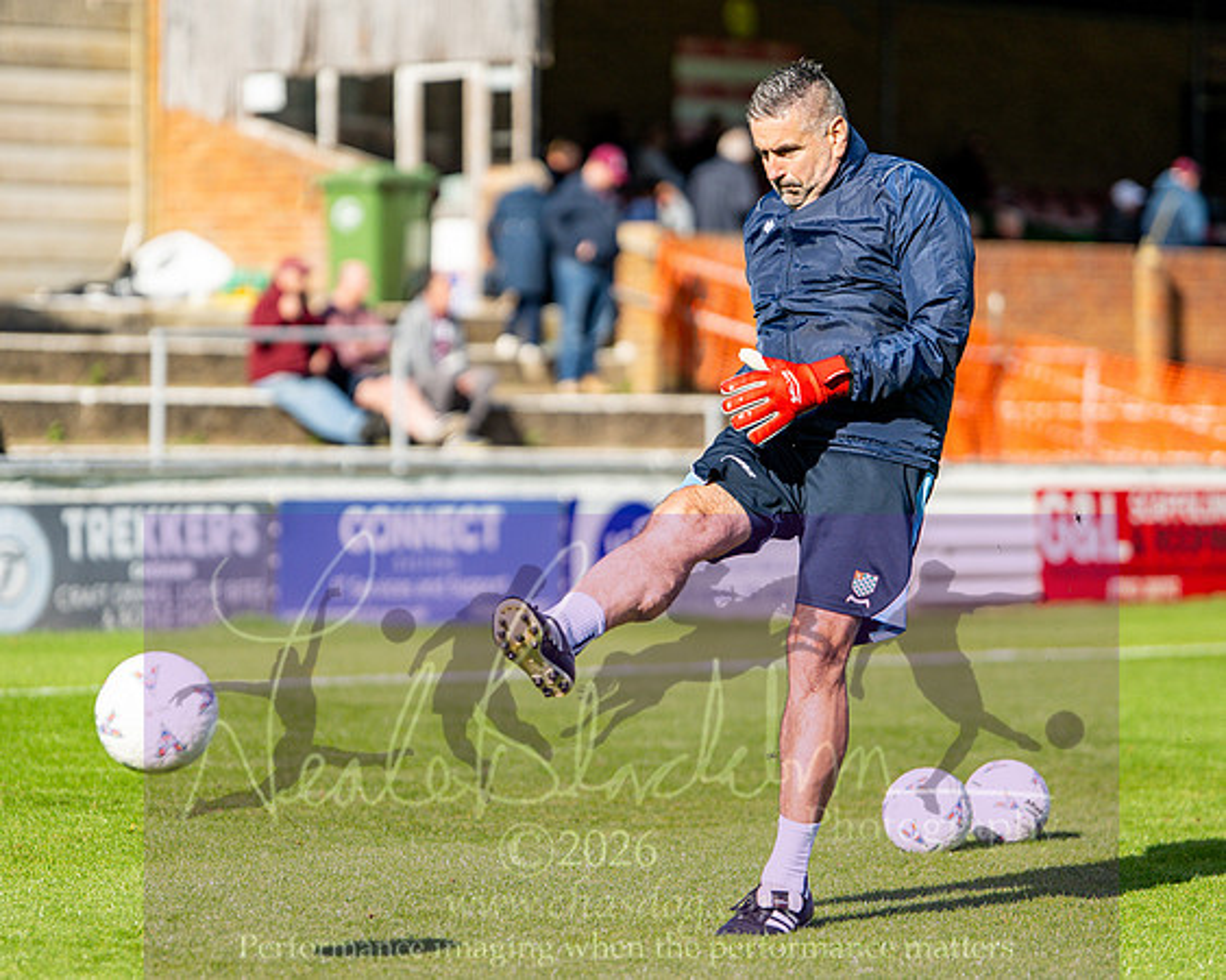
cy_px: 490
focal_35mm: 163
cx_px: 527
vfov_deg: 9.5
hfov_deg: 11.8
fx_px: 5916
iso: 100
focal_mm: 85
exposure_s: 1/8000
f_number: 1.4
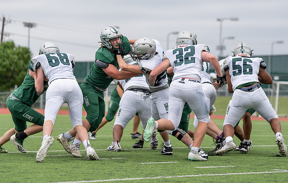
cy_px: 77
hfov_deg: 15.6
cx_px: 163
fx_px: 1050
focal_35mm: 133
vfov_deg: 9.9
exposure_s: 1/1250
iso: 250
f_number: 2.8
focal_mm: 114
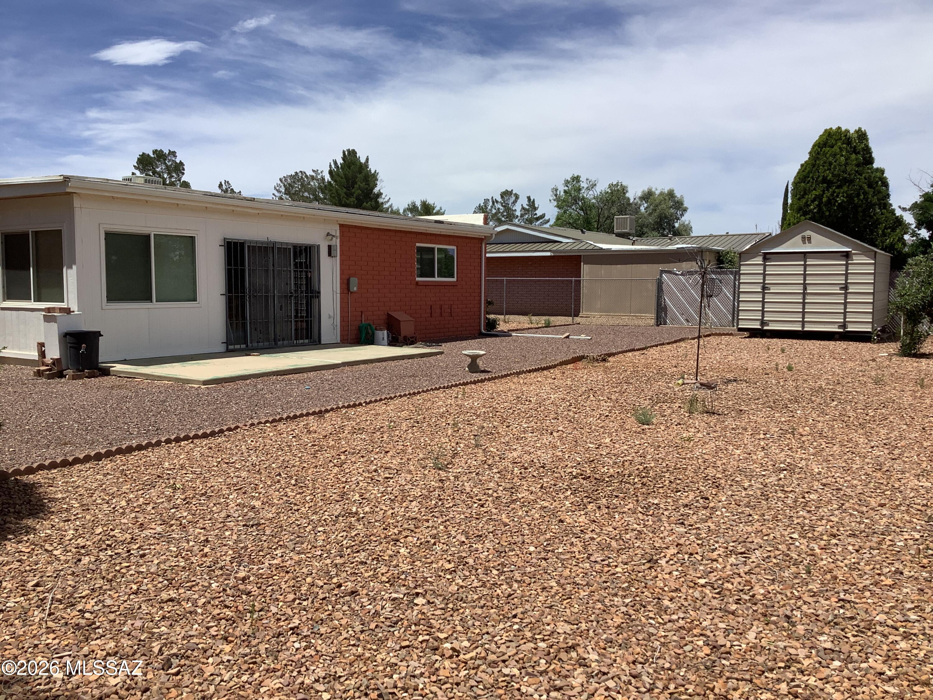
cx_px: 466
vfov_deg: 45.4
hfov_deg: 58.4
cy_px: 350
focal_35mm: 31
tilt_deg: -4.6
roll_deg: +0.1
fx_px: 836
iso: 25
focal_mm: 3.3
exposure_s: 1/2146
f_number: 2.4
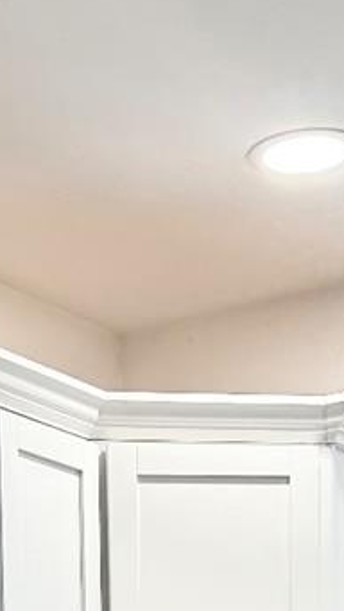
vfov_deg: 16.3
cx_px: 17
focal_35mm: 115
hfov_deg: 10.5
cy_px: 1029
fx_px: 1863
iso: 100
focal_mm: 6.76
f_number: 1.78
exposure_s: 1/120
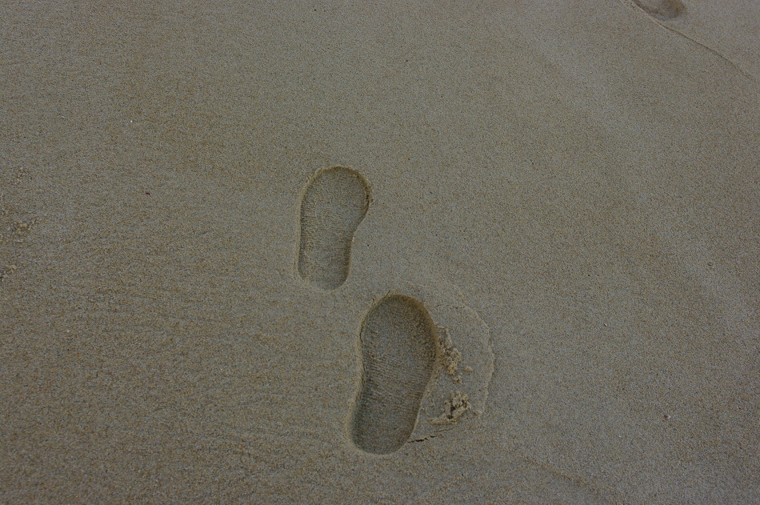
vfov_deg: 27.5
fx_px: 1033
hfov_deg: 40.4
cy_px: 252
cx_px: 380
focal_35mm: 49
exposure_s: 1/180
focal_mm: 32.5
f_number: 6.7
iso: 200
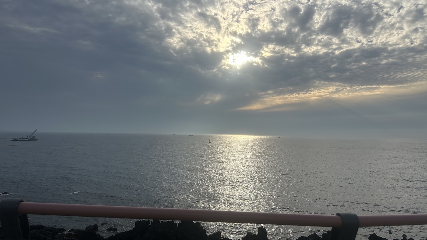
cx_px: 213
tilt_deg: +2.4
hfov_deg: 66.1
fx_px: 328
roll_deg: -0.4
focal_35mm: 29
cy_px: 115
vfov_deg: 40.2
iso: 50
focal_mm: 5.7
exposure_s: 1/6993
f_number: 1.5
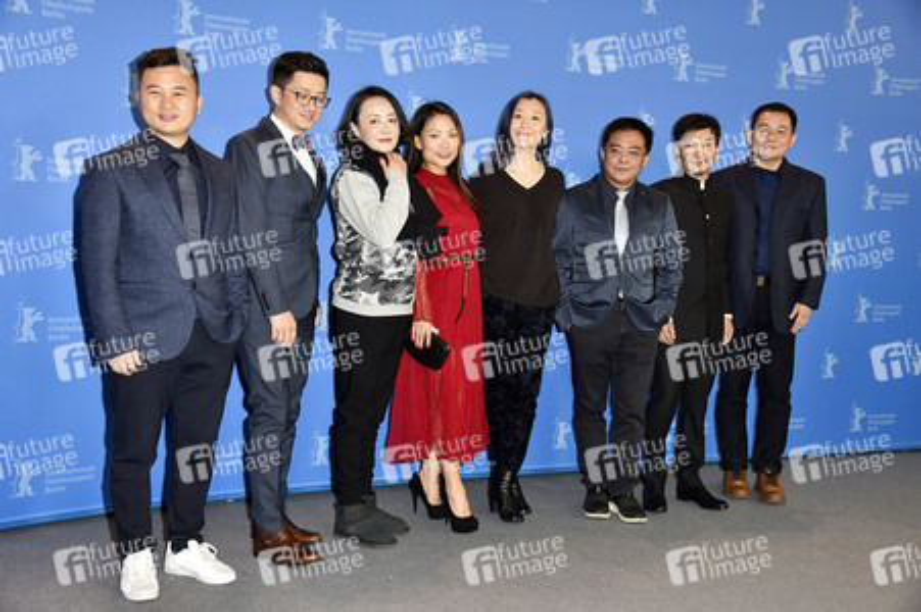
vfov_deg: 31.8
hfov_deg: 46.4
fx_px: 1074
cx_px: 460
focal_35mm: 42
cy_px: 306
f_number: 5.6
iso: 500
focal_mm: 42
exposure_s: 1/125
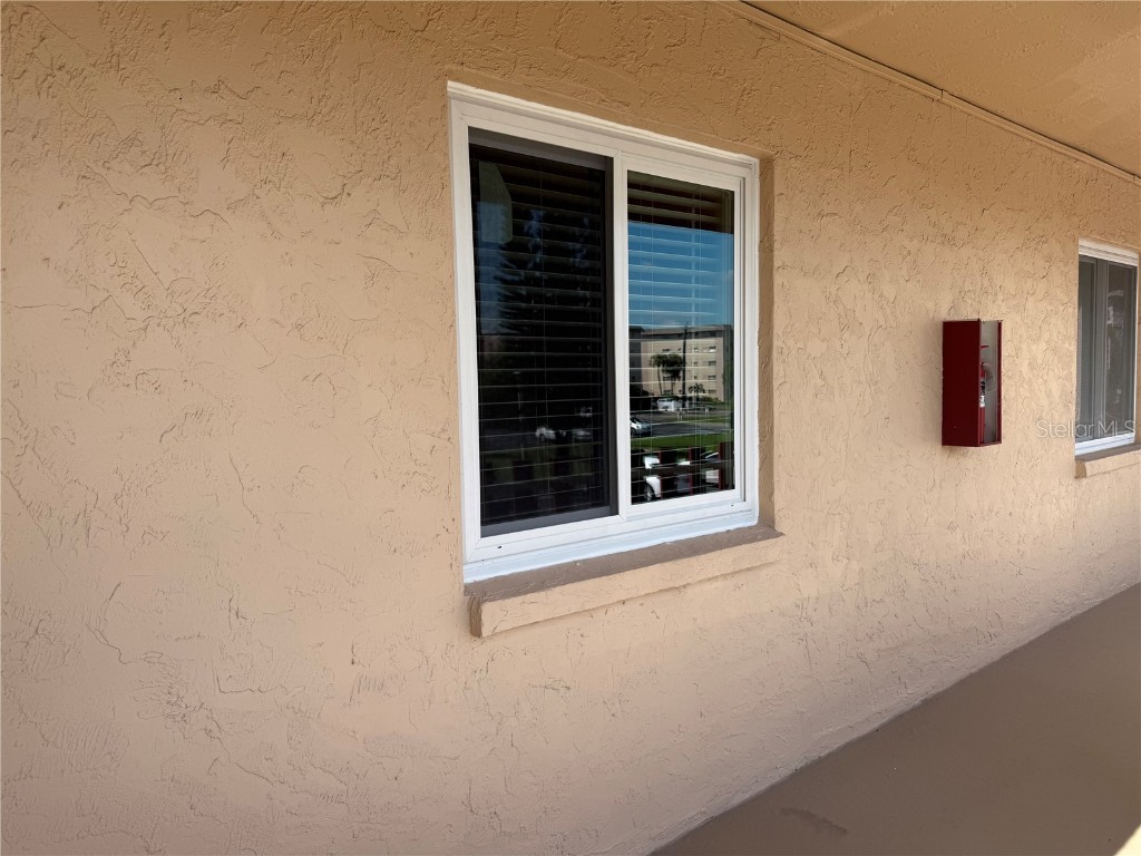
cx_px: 570
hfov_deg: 71.6
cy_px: 428
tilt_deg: -3.7
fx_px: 791
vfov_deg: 56.8
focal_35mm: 24
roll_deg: +1.3
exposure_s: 1/1855
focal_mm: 6.76
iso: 80
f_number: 1.78
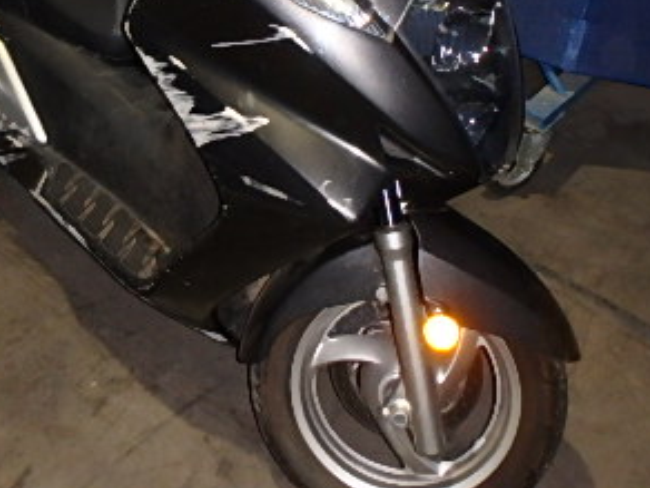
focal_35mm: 46
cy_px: 76
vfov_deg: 30.5
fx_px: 864
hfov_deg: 41.0
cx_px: 254
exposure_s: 1/30
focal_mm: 3.7
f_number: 3.5
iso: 400
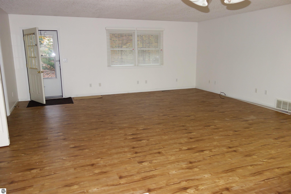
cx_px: 146
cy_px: 97
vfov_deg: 46.4
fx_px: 226
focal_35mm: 28
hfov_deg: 65.5
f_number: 1.8
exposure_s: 1/30
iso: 320
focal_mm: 10.4
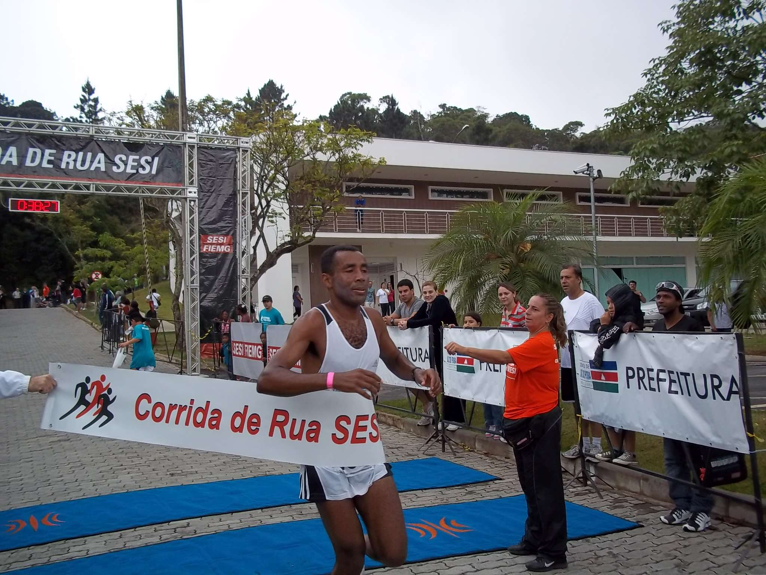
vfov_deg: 39.7
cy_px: 288
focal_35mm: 36
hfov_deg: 51.4
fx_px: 797
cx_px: 383
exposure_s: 1/500
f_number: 3.1
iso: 80
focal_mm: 6.5
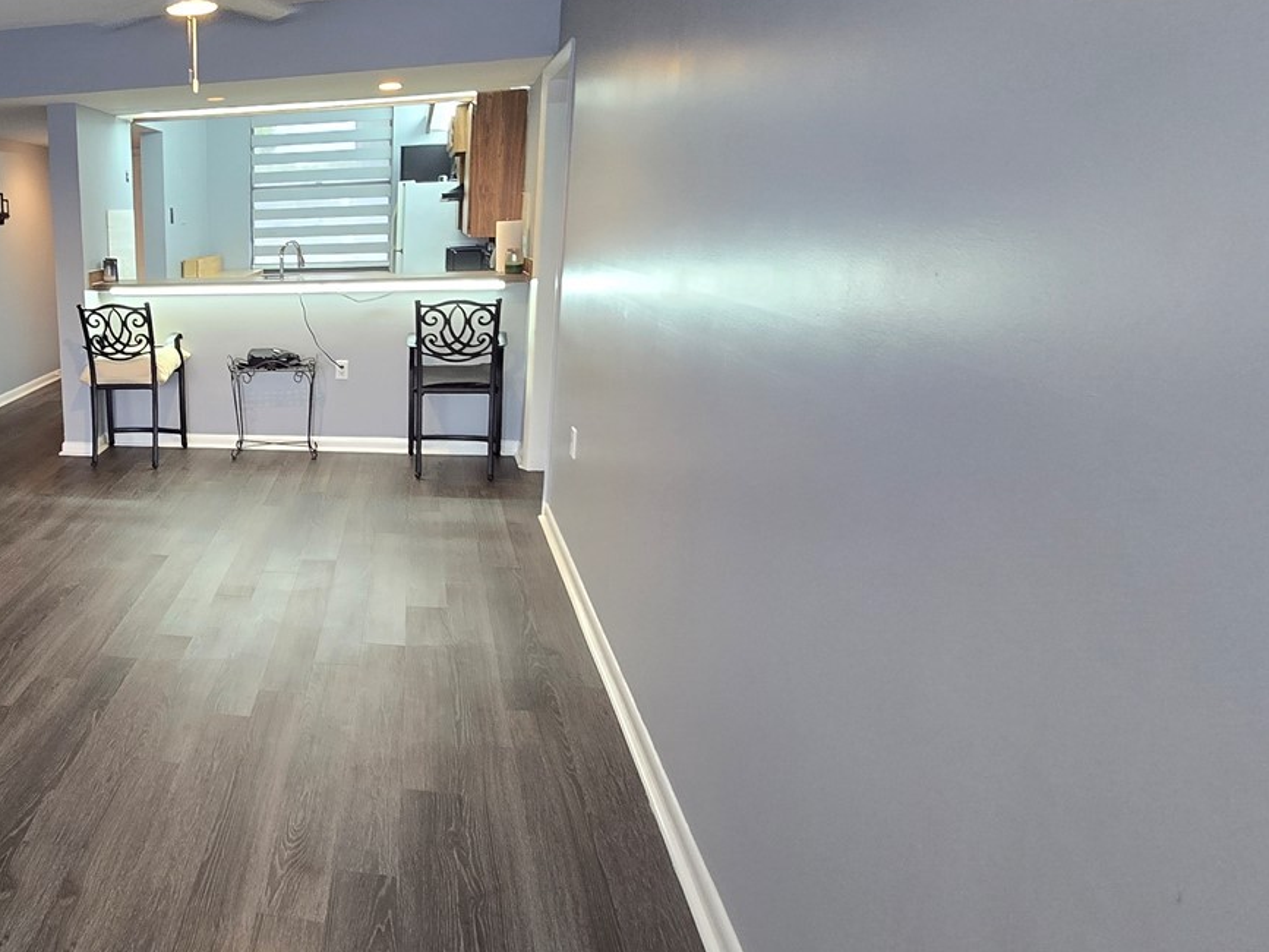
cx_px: 160
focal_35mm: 24
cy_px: 436
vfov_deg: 56.7
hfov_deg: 61.9
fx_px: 880
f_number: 2.2
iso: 200
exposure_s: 1/60
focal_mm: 2.2
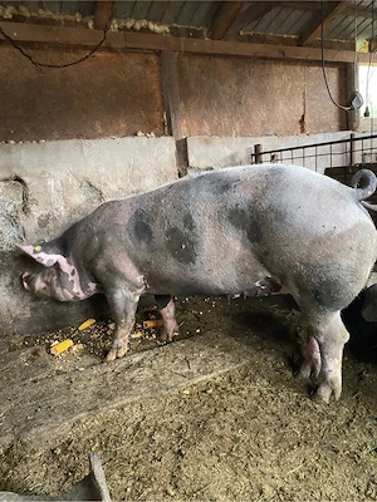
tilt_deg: -11.4
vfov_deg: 67.3
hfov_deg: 53.1
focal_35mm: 26
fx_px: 378
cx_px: 188
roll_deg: +5.5
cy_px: 251
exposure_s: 1/25
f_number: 1.8
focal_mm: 4.25
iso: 1000
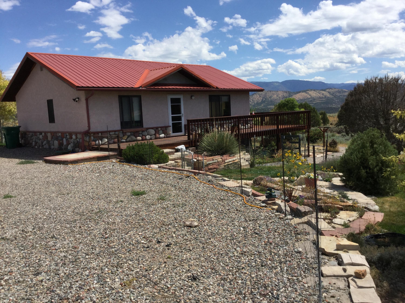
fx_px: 363
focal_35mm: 31
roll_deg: +0.2
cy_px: 152
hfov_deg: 58.4
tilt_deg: -8.2
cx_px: 202
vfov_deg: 45.4
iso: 25
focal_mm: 3.3
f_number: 2.4
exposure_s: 1/1698
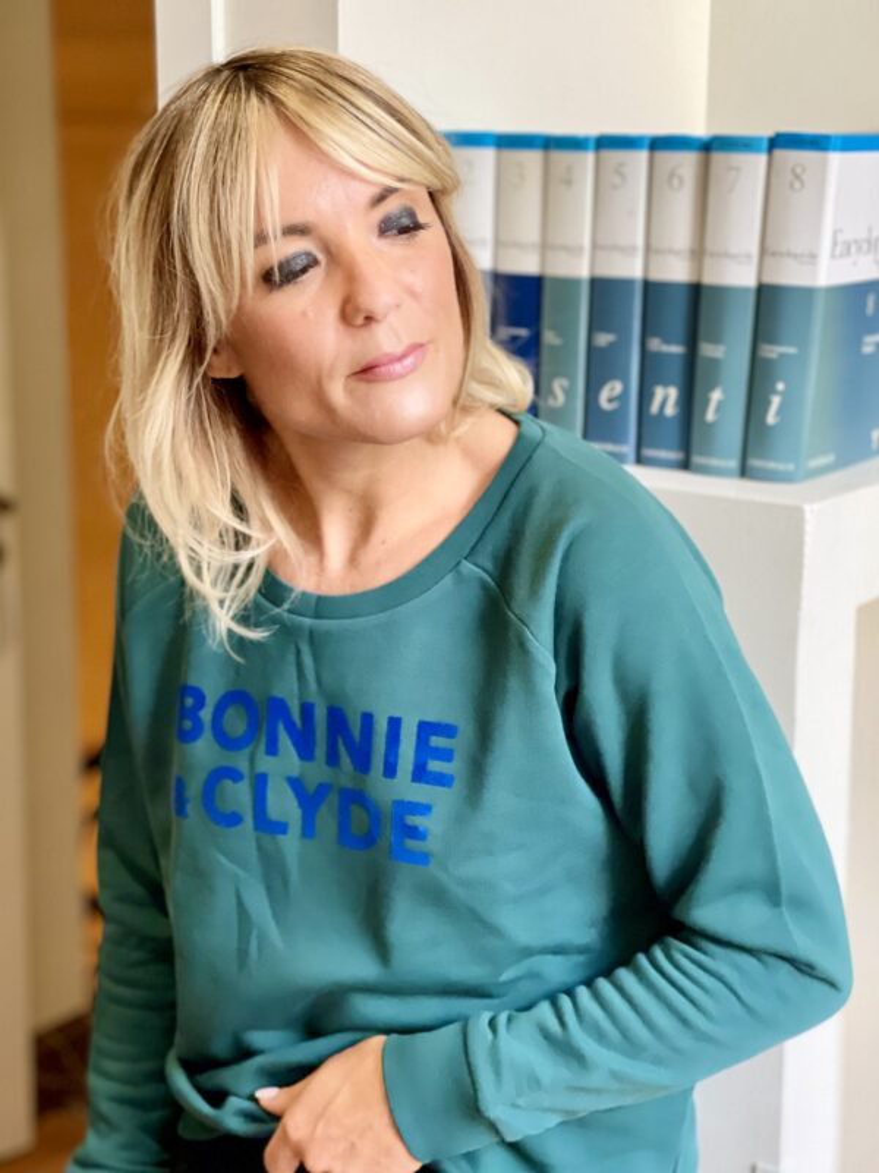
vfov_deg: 30.3
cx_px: 440
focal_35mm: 64
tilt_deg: -10.8
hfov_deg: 22.9
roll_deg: -0.1
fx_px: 2167
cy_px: 586
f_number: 2.2
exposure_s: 1/97
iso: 250
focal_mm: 7.5
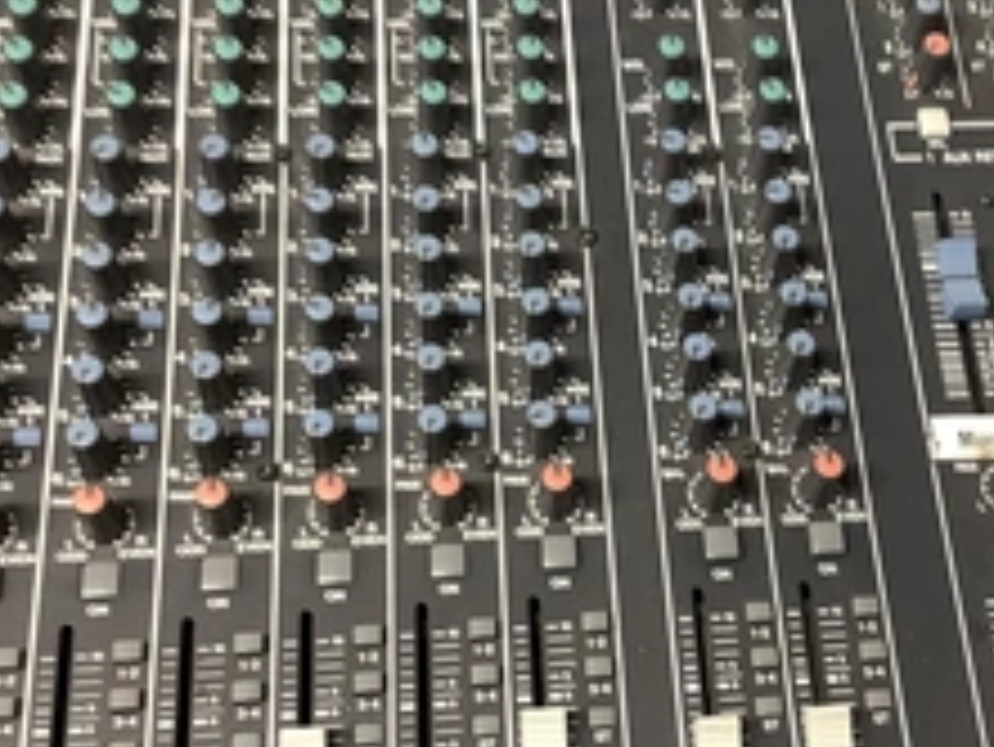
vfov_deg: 26.1
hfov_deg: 34.0
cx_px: 679
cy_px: 360
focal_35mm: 56
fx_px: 1609
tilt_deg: -54.0
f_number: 2.4
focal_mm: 3.3
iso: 125
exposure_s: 1/60
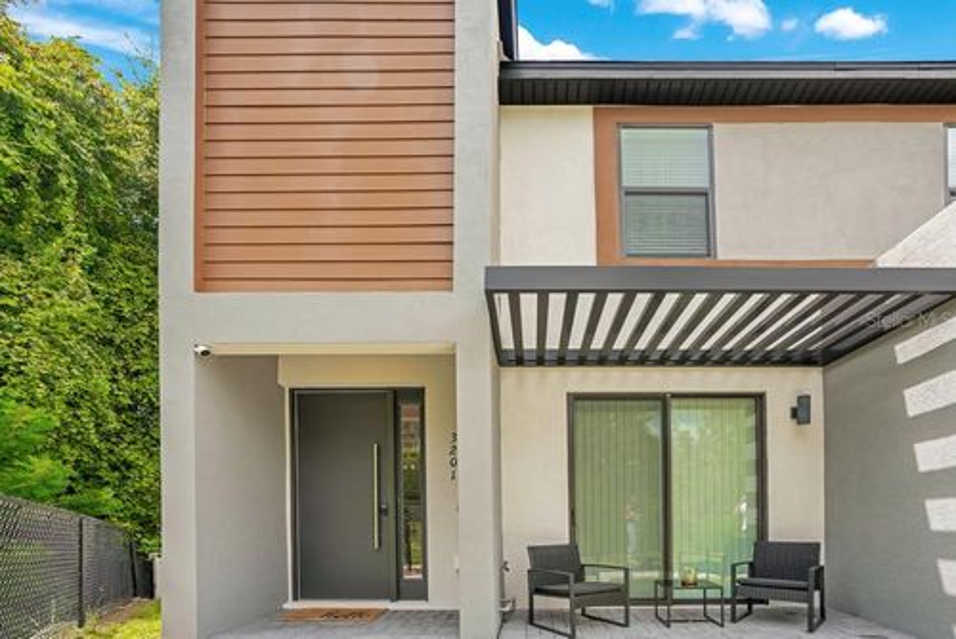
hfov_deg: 96.7
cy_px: 320
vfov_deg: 73.8
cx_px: 478
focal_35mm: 16
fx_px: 425
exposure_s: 1/100
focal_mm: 16
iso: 100
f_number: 7.1
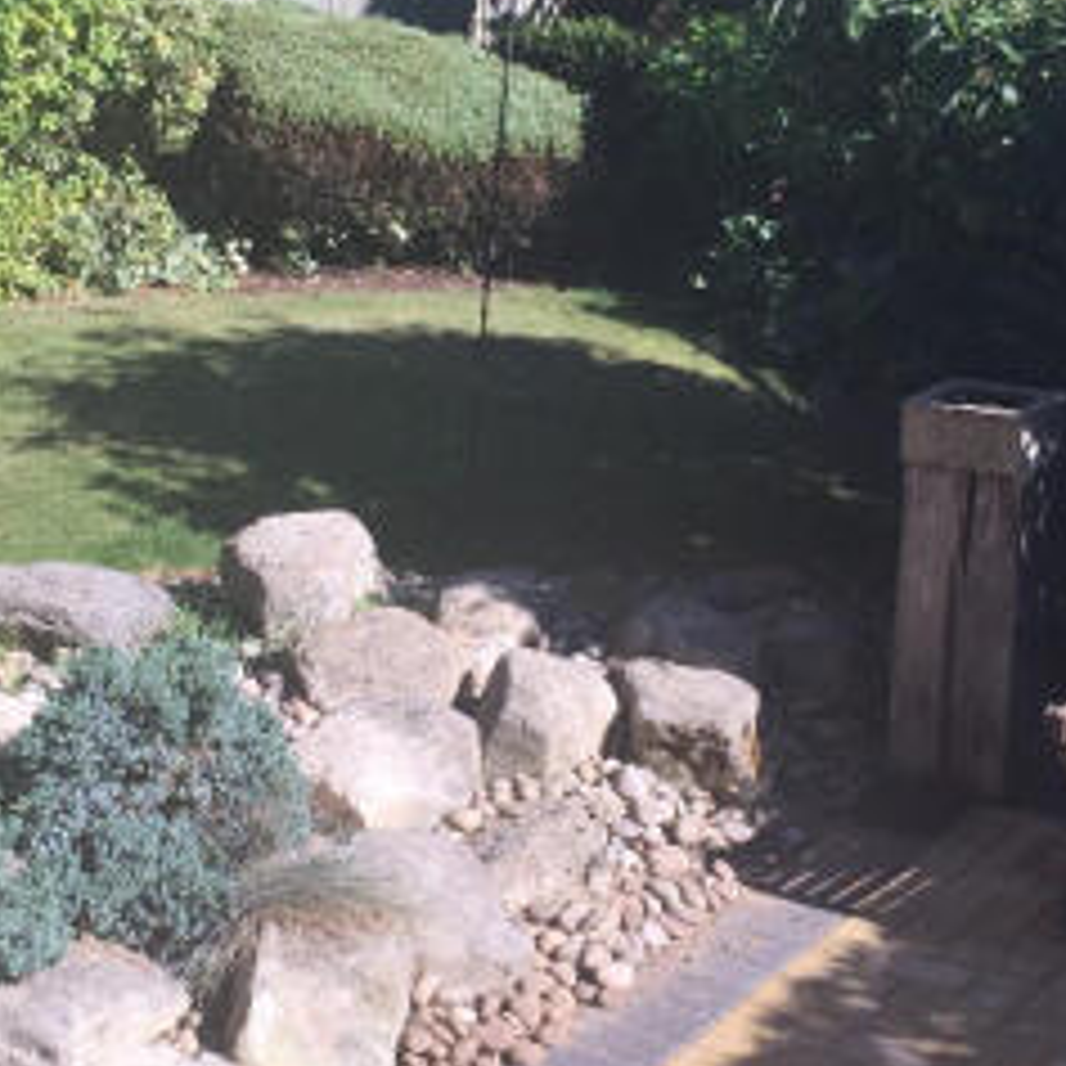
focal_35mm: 63
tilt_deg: -16.2
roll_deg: -0.1
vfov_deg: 27.3
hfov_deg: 27.3
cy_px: 515
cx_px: 551
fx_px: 2195
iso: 32
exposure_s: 1/1163
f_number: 2.2
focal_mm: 4.15
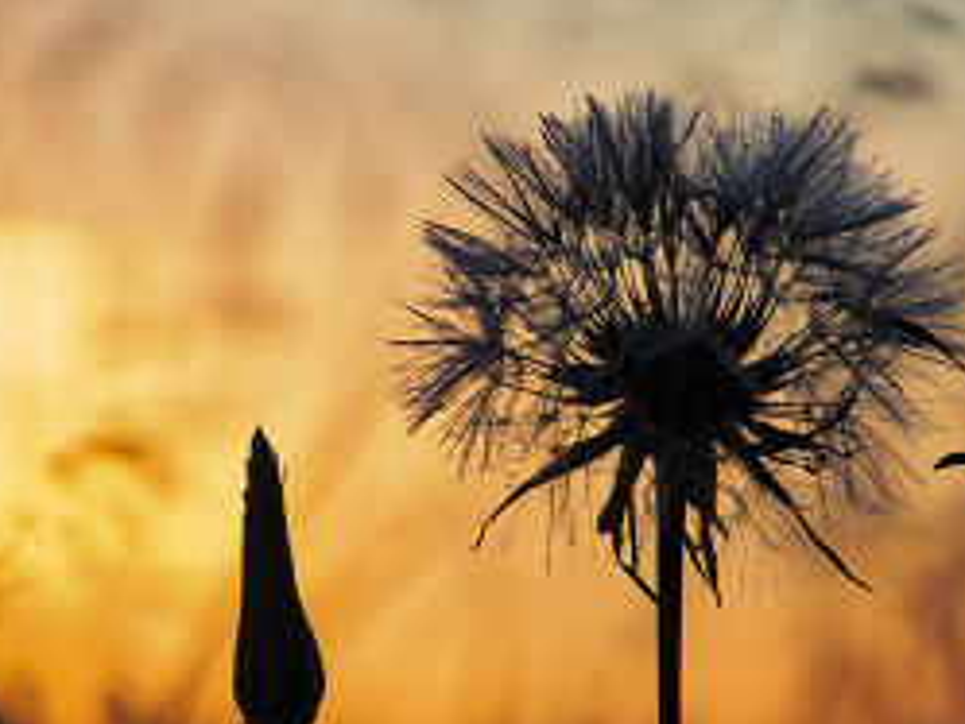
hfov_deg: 4.7
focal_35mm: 422
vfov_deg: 3.5
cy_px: 405
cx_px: 527
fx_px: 11770
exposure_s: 1/320
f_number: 6.3
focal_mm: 150
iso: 200
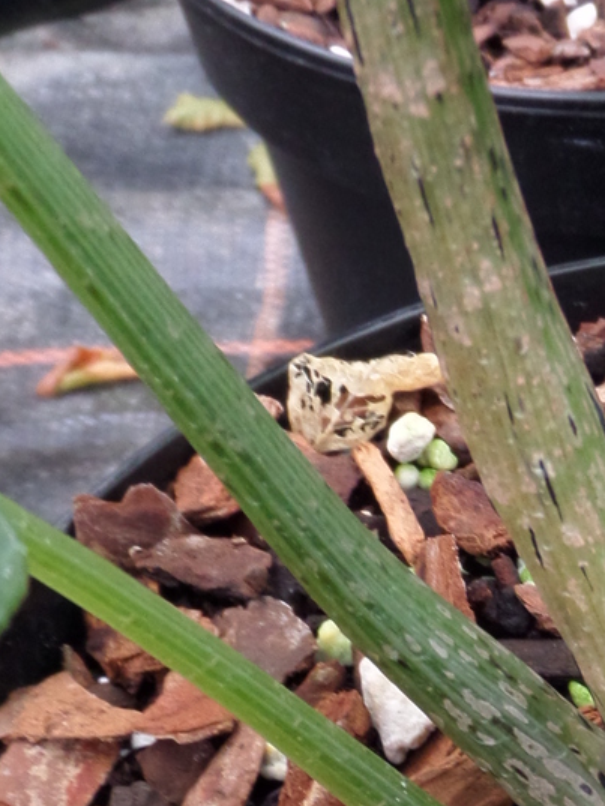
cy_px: 680
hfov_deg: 20.7
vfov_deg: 28.2
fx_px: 1561
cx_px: 694
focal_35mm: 67
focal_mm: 4
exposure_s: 1/30
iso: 240
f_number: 3.2
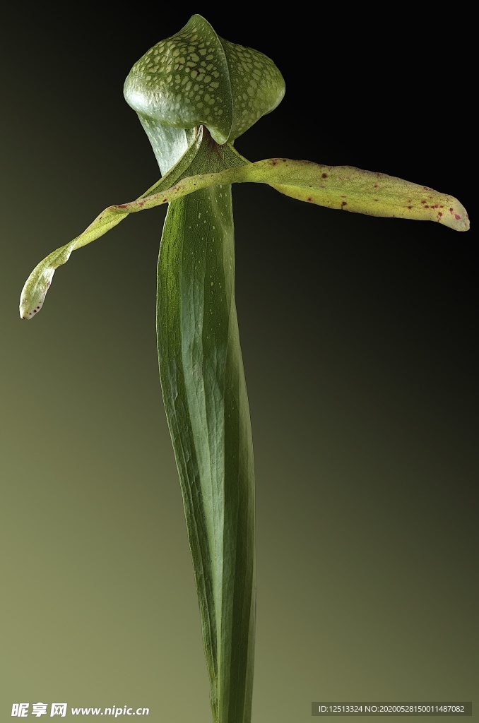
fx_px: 1504
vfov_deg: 27.0
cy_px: 362
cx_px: 240
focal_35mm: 75
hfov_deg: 18.1
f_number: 22
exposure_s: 1/125
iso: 100
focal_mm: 50
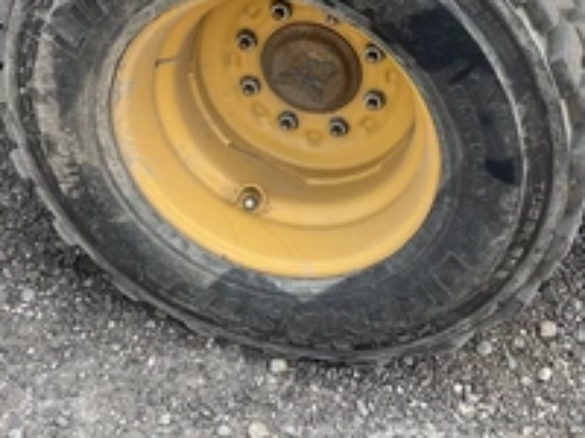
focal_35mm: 58
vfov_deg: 24.8
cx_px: 325
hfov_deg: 33.2
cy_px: 82
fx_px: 980
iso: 25
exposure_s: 1/397
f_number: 1.8
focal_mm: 3
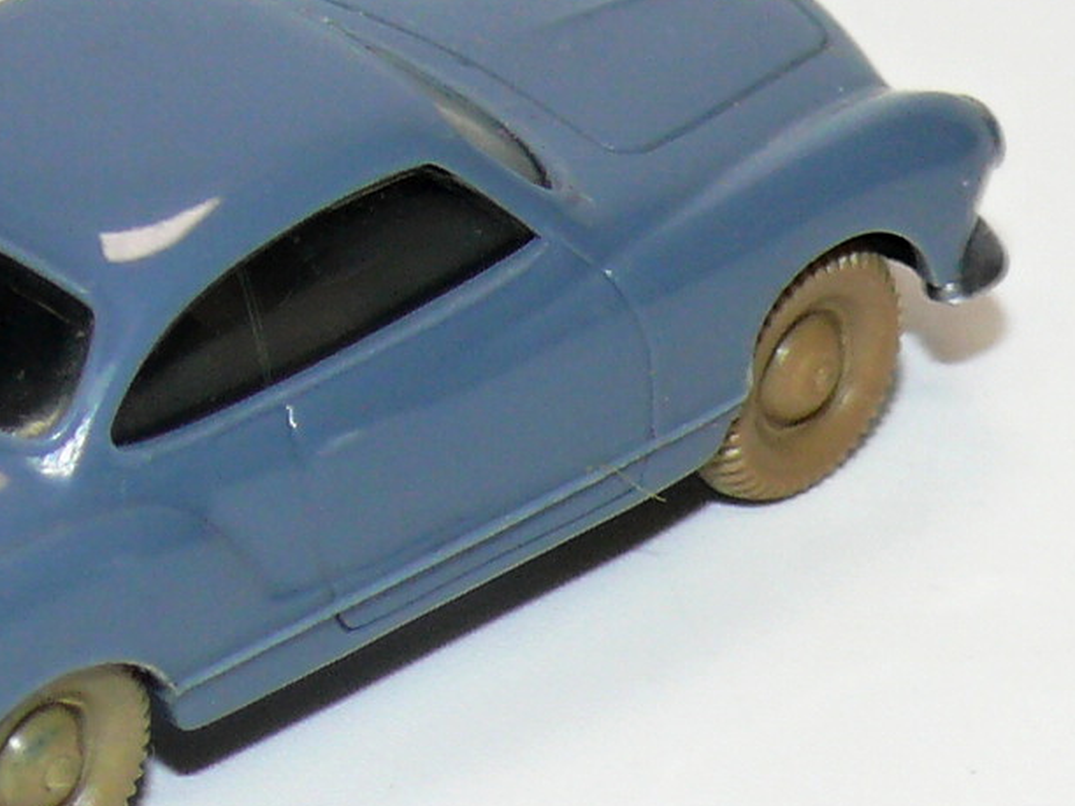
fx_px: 10962
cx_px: 207
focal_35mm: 353
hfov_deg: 5.6
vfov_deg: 4.2
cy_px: 297
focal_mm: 16.1
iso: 100
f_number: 4
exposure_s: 1/30
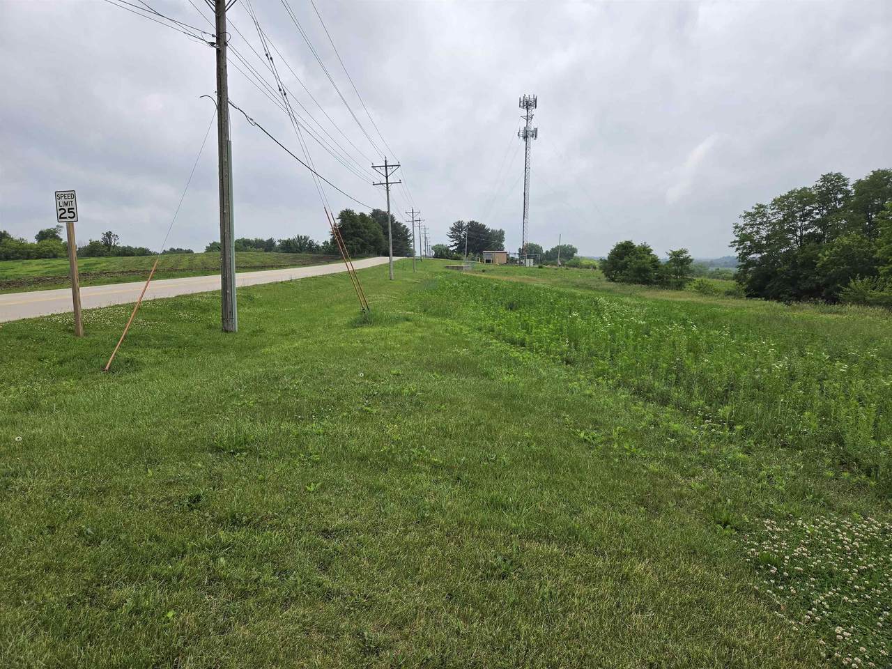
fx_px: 593
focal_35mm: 23
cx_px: 446
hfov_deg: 73.9
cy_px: 334
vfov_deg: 58.9
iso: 80
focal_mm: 5.4
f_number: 1.8
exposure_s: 1/7305
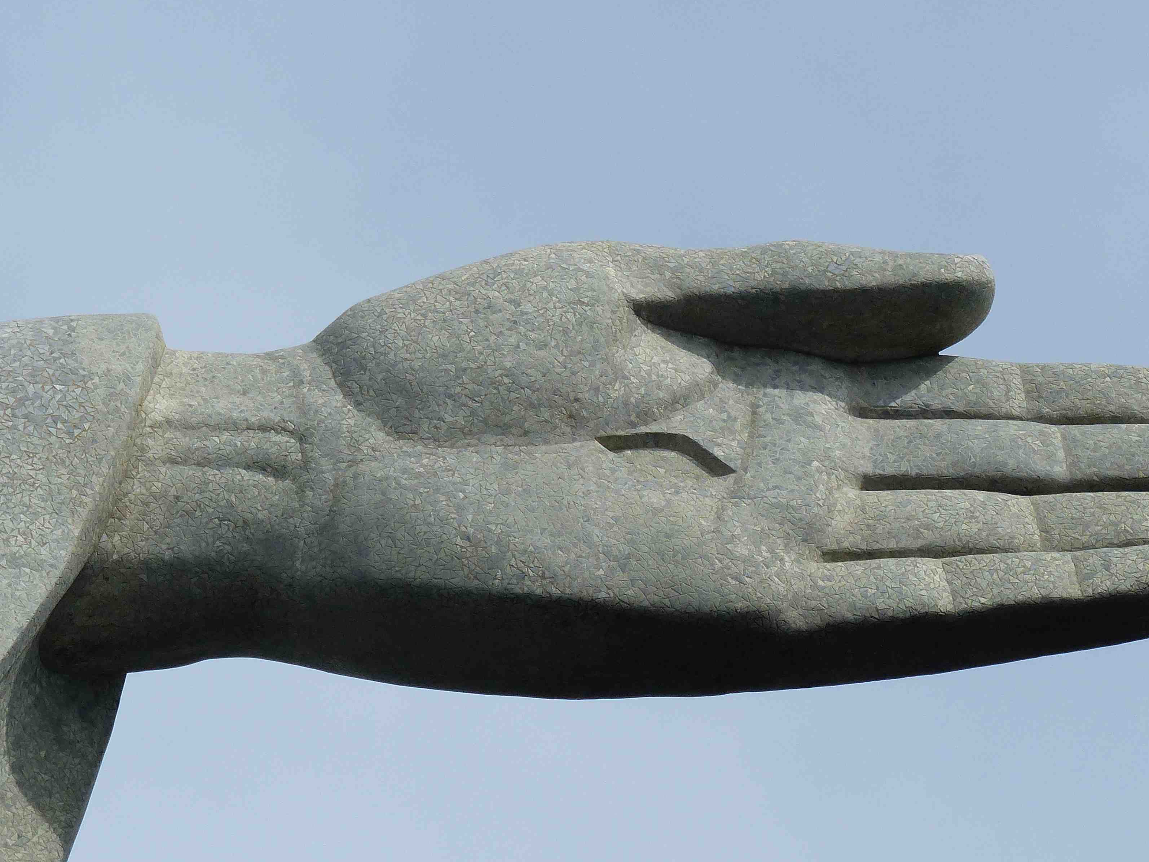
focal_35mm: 393
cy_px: 395
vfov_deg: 3.8
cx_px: 716
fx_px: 13044
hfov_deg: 5.0
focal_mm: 51.2
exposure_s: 1/1600
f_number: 4
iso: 100
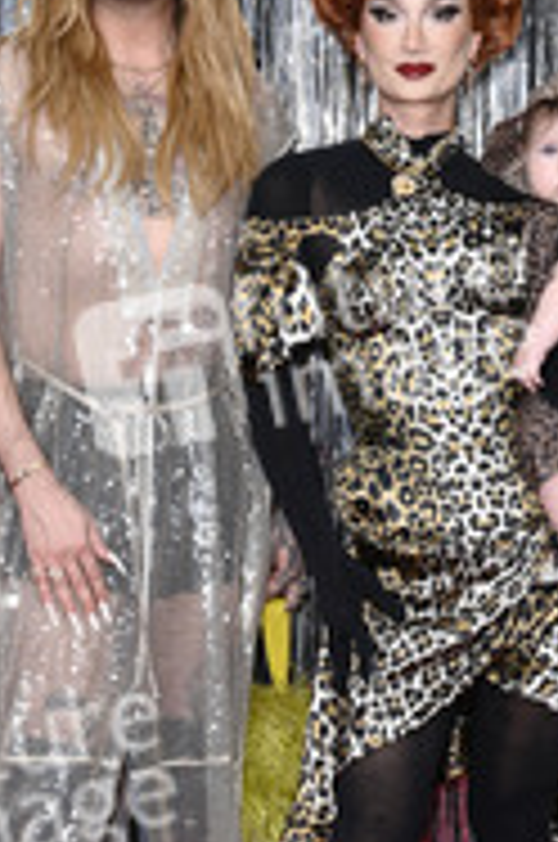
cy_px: 576
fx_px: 2497
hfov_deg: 12.7
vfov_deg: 19.1
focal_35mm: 107
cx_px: 436
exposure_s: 1/250
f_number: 5.6
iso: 400
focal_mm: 50
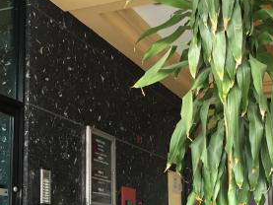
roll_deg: -0.1
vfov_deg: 21.6
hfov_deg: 28.9
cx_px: 125
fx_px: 529
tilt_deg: +8.5
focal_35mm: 67
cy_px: 168
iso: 32
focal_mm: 4.15
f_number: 2.2
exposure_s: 1/40
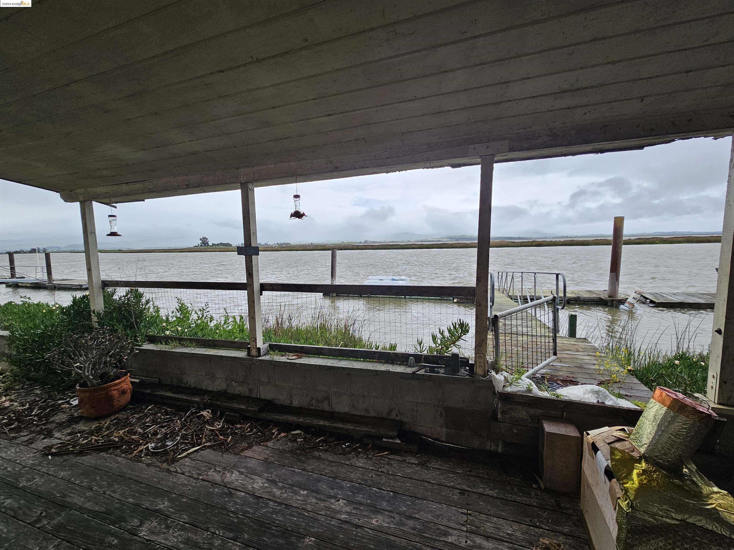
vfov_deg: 89.9
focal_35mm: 13
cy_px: 275
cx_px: 367
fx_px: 276
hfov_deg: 106.2
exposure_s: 1/333
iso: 50
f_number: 2.2
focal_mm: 2.2
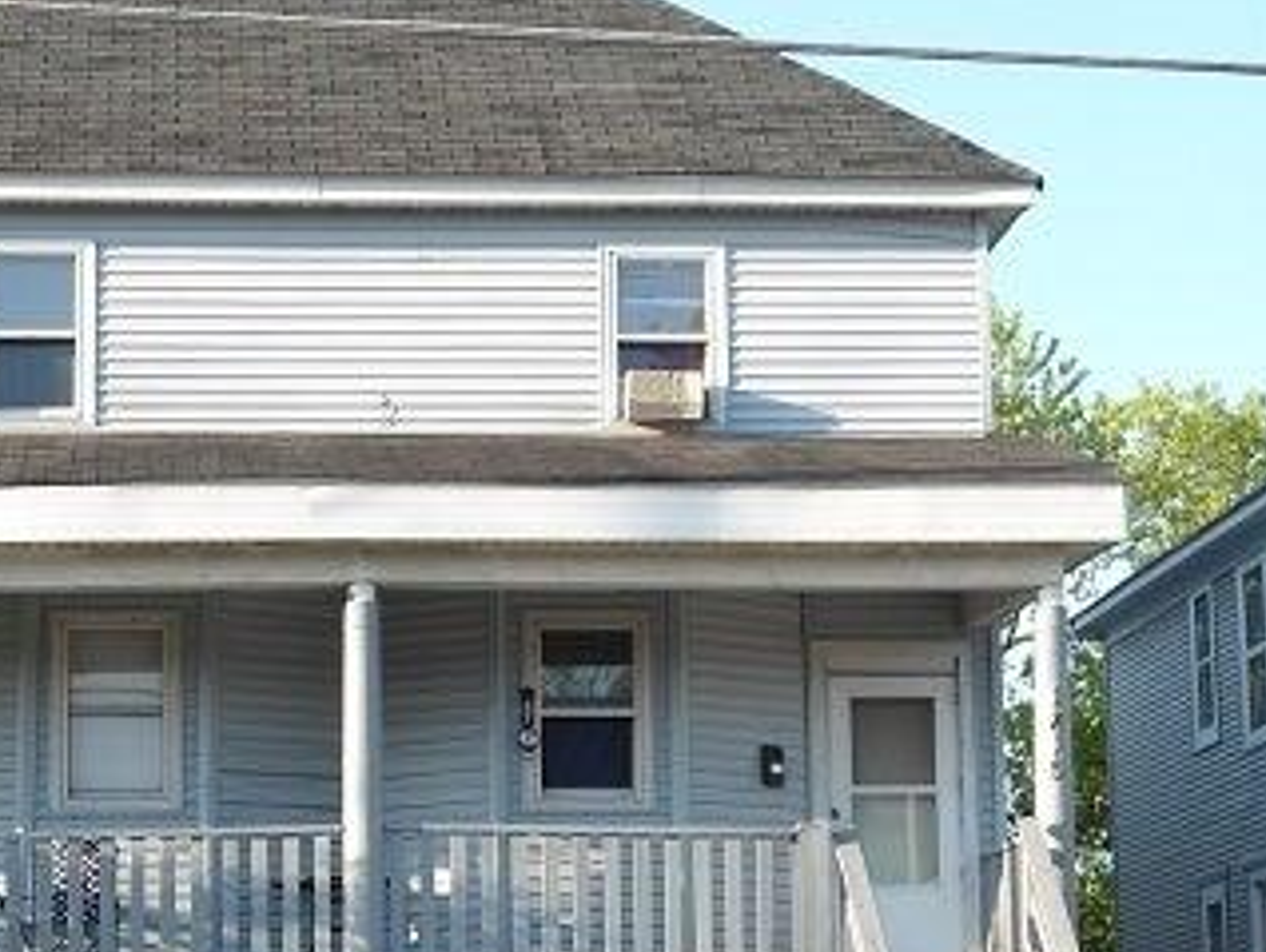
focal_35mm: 100
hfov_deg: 19.6
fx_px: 3660
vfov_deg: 14.7
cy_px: 753
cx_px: 402
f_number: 3.9
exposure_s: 1/160
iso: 80
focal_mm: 9.5
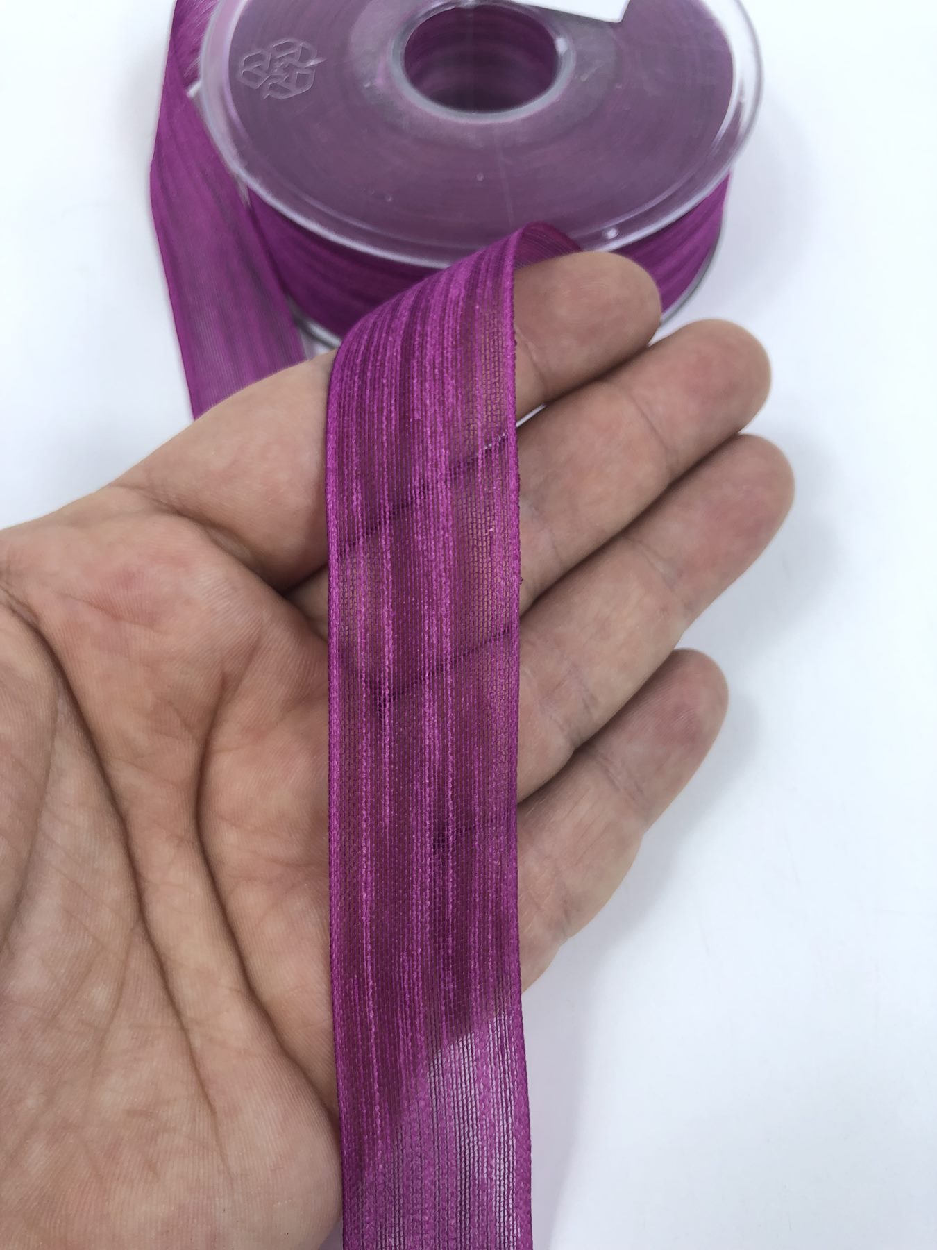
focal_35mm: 28
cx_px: 468
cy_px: 625
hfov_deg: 49.7
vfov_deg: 63.4
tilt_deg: -63.9
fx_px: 1011
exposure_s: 1/129
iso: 20
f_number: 1.8
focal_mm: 3.99
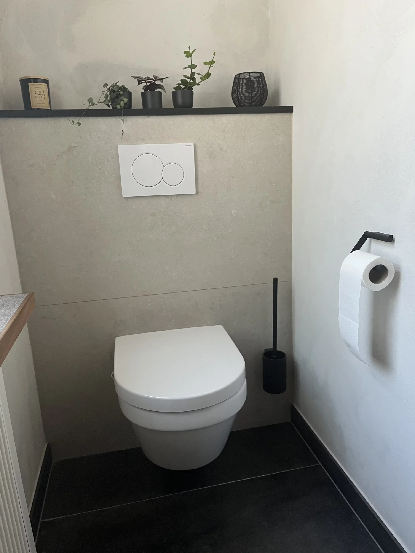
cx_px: 208
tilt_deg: -14.2
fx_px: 416
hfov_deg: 53.1
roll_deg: +2.4
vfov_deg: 67.3
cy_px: 276
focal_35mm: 26
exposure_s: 1/88
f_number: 1.6
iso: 125
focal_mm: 5.1
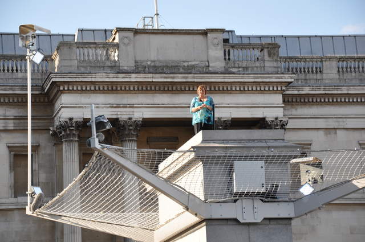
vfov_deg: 8.7
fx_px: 1595
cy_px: 121
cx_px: 182
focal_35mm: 158
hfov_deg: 13.1
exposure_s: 1/250
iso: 200
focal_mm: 105
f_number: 8
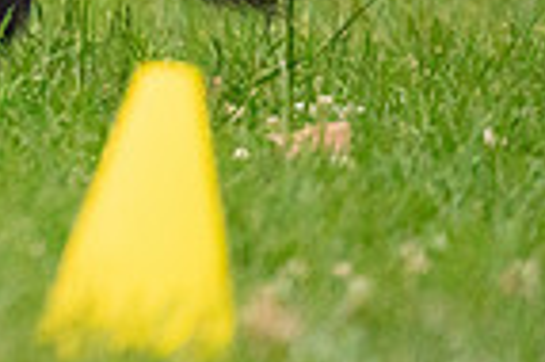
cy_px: -360
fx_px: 36896
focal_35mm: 2440
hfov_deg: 0.8
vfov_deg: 0.6
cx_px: -377
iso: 6400
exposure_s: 1/1600
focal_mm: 600
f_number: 6.3
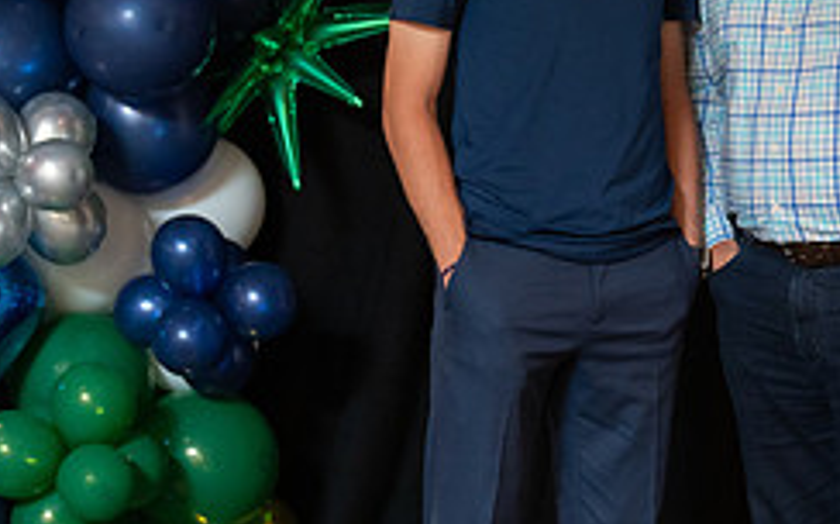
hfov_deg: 15.0
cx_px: 707
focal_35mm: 138
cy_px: 232
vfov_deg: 9.5
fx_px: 3156
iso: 1600
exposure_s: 1/320
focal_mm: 50
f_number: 1.2
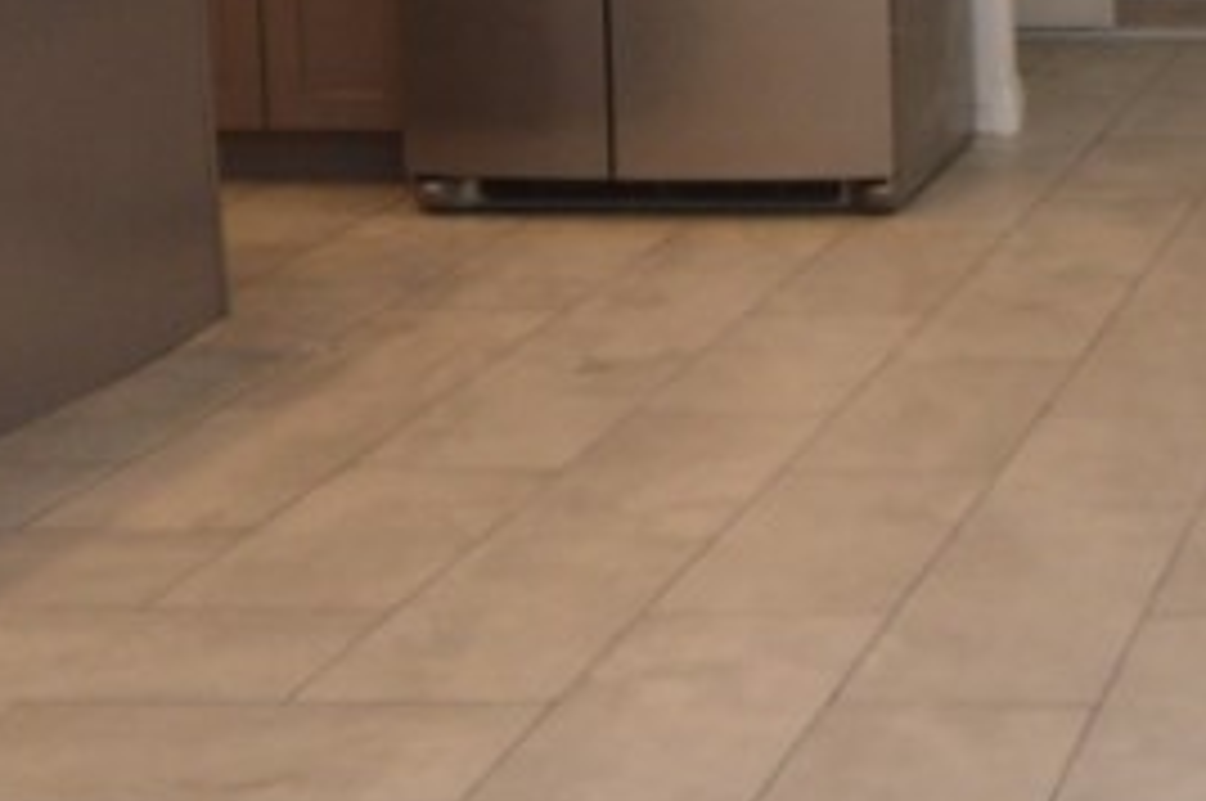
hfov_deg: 19.5
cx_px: 1804
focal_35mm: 91
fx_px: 3045
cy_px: -32
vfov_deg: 14.7
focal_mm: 10
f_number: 4.5
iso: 400
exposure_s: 1/80
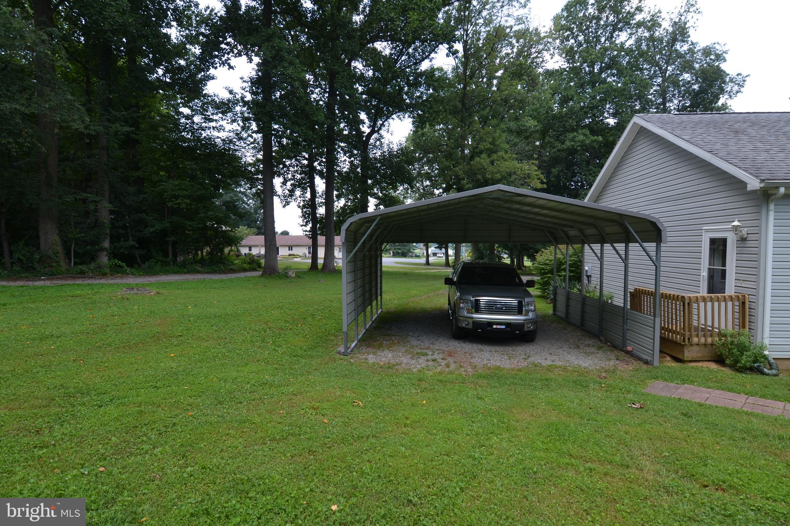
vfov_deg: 72.0
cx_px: 395
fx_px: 362
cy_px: 263
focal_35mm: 16
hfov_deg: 95.0
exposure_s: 1/125
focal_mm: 11
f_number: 5.6
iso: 100
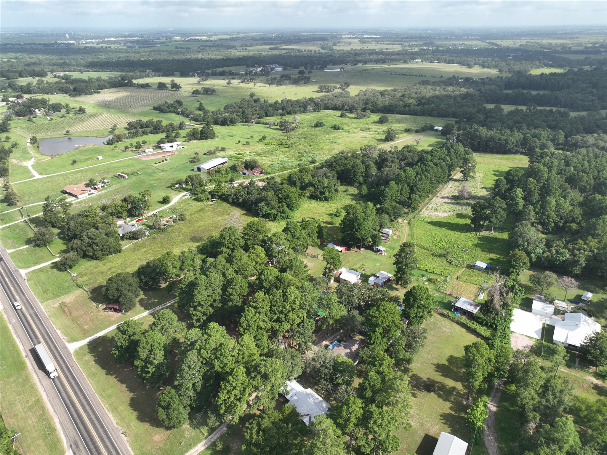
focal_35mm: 24
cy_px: 228
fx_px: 421
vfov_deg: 56.8
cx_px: 304
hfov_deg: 71.6
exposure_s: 1/1000
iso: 100
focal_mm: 12.29
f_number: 2.8
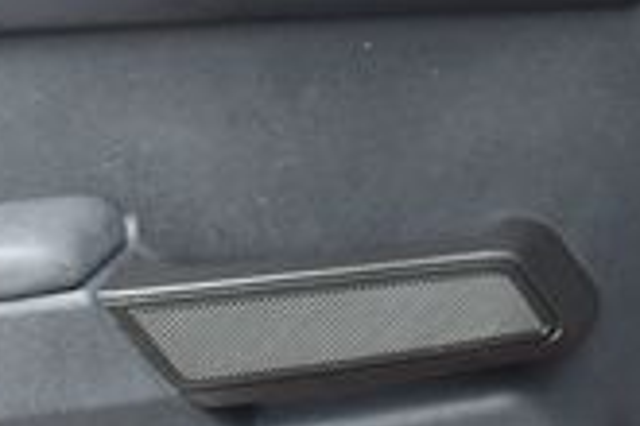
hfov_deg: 14.5
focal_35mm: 140
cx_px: 66
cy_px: 407
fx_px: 2489
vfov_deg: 9.7
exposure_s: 1/250
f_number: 3.5
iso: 560
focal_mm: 18
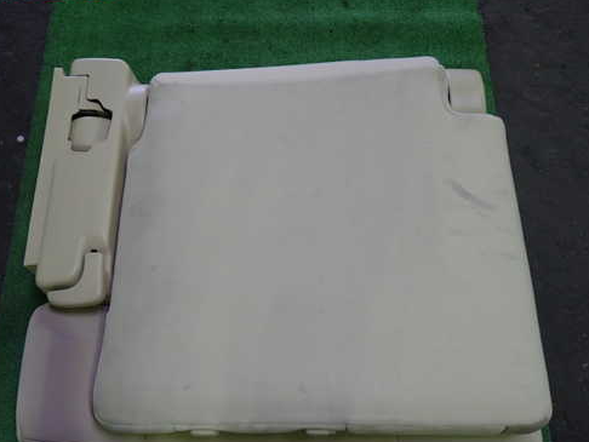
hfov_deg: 50.0
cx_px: 253
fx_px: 630
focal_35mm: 37
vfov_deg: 38.6
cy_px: 247
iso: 200
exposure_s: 1/50
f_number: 2.3
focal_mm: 5.4
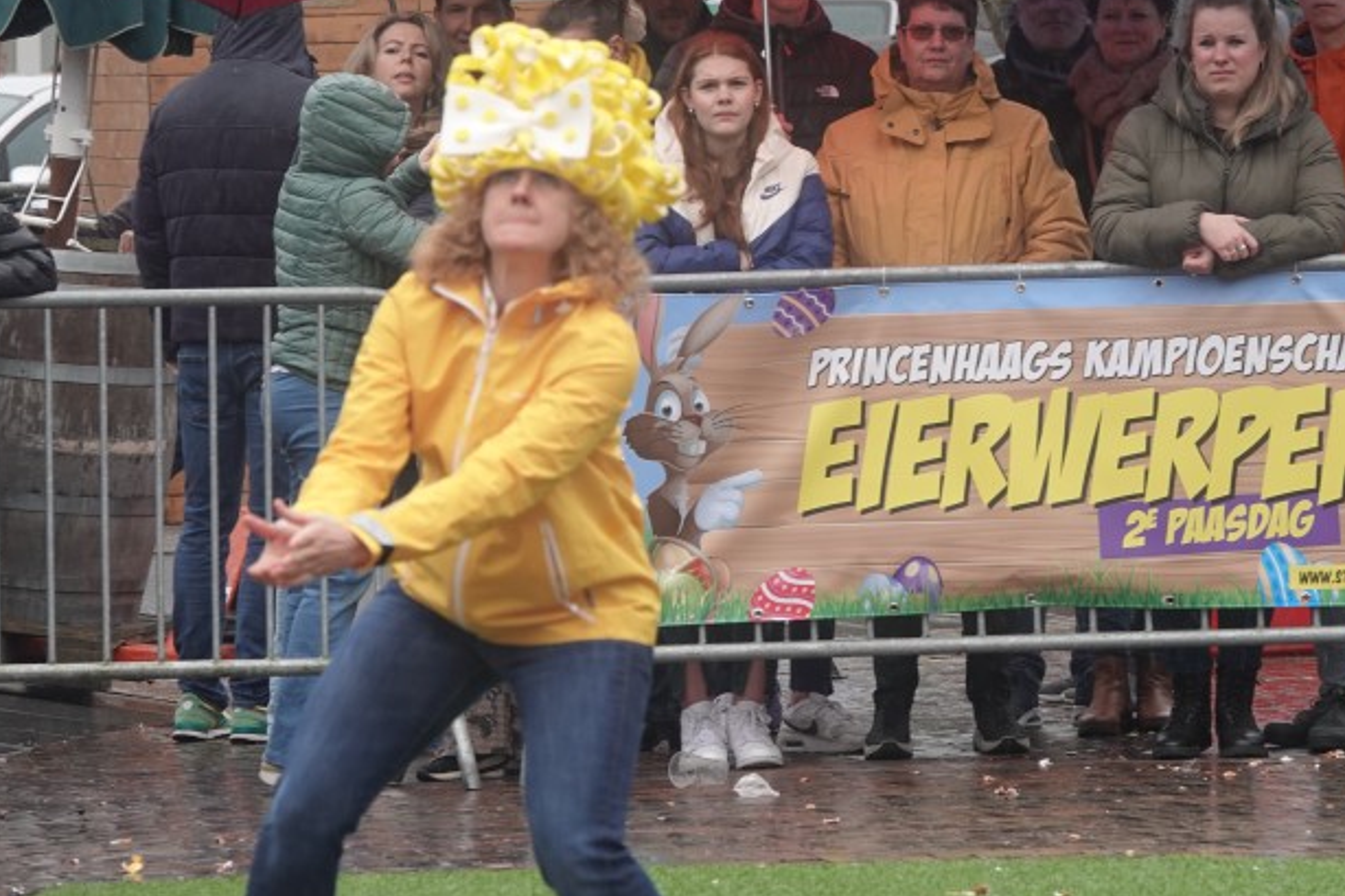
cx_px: 819
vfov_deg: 3.5
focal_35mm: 390
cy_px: 418
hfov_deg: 5.3
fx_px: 14566
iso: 160
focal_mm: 97.49
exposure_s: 1/250
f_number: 4
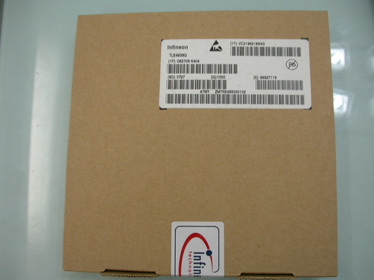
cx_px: 187
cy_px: 140
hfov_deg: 49.0
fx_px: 411
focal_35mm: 38
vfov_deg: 37.7
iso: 100
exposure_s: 1/9.2
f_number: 2.6
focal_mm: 7.85
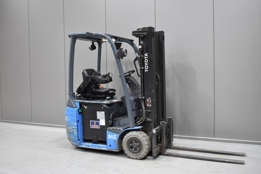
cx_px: 130
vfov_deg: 36.9
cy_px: 87
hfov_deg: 53.1
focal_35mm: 36
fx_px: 261
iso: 1250
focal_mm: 24
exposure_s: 1/40
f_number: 5
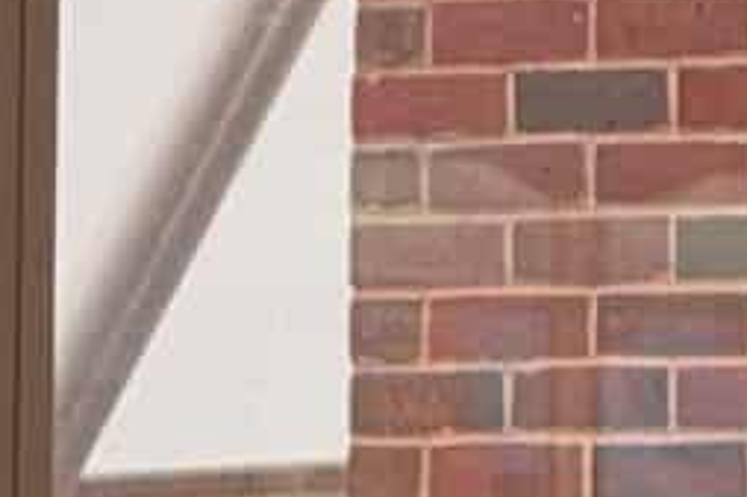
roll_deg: -0.8
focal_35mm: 838
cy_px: -656
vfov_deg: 1.6
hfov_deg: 2.5
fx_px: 17377
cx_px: -391
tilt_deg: +4.3
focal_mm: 16.89
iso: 64
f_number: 2.8
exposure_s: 1/121
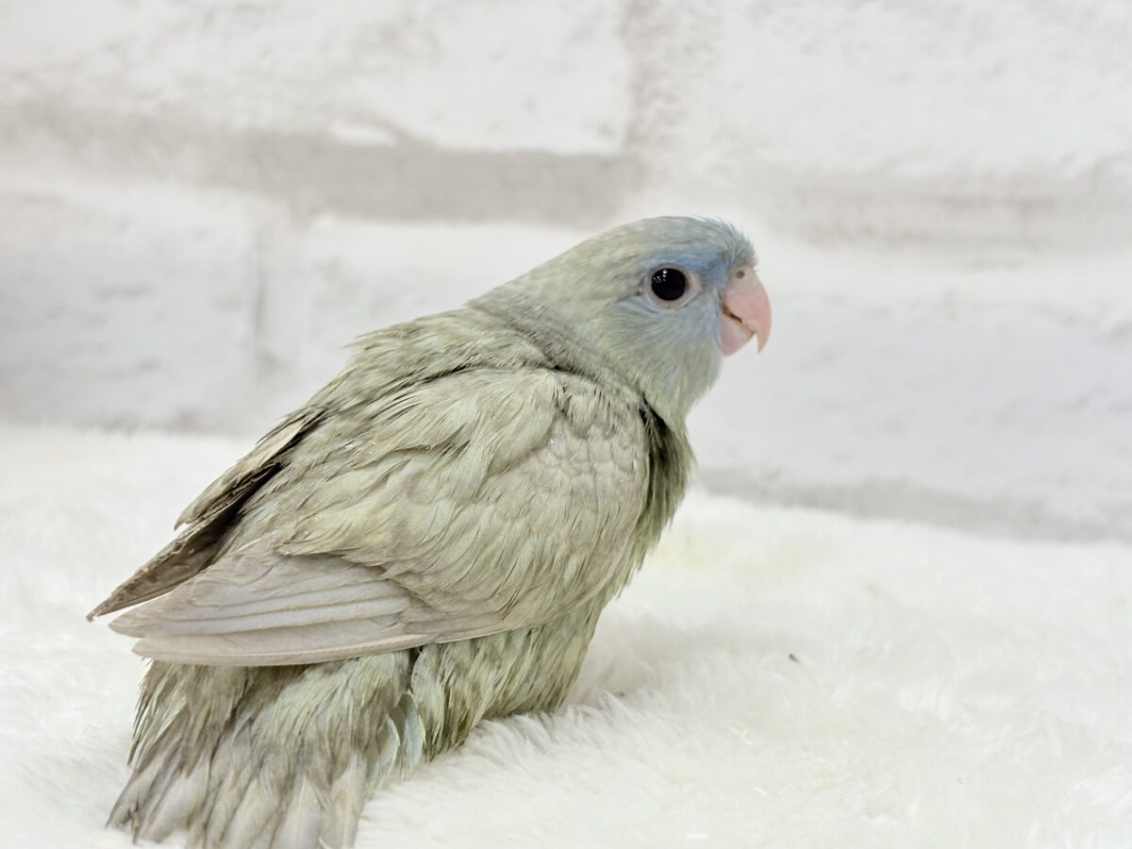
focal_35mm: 52
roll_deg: -2.2
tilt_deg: -8.8
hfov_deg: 36.8
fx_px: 1700
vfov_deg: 28.0
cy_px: 424
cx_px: 566
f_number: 1.6
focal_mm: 5.96
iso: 40
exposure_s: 1/50
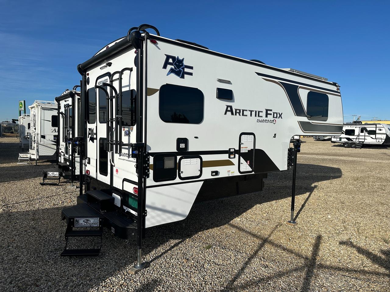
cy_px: 146
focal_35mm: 24
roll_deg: -1.6
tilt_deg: -3.0
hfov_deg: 71.6
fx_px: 270
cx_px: 195
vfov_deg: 56.8
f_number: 1.78
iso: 80
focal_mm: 6.86
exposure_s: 1/7576
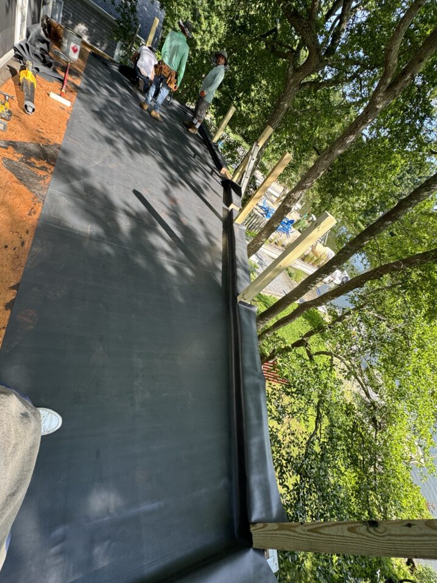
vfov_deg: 98.2
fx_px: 252
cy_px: 293
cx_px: 205
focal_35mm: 15
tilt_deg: -36.4
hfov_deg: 81.7
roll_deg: -39.9
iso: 40
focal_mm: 2.22
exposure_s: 1/189
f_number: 2.2
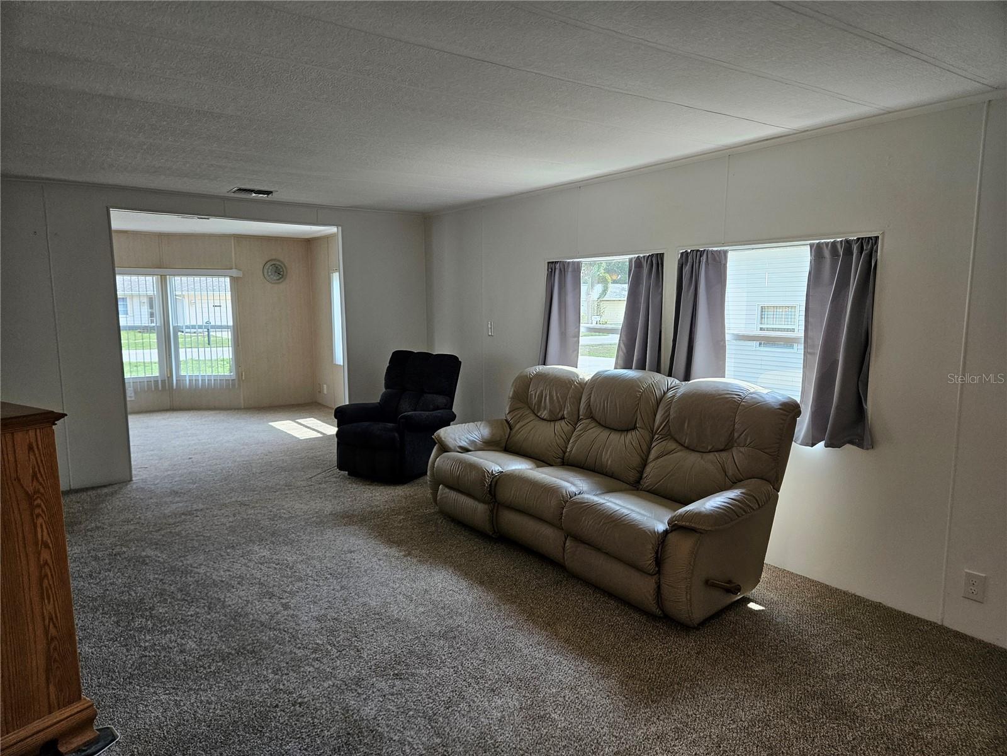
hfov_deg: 73.9
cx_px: 504
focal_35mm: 23
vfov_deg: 58.9
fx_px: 669
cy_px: 378
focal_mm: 5.4
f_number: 1.8
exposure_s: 1/120
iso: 200
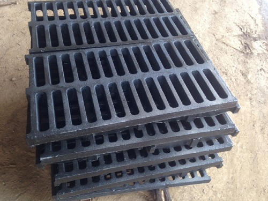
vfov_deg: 42.9
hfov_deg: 55.4
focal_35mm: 33
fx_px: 255
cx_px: 134
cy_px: 100
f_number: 2.4
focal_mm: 4.12
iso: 64
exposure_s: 1/60
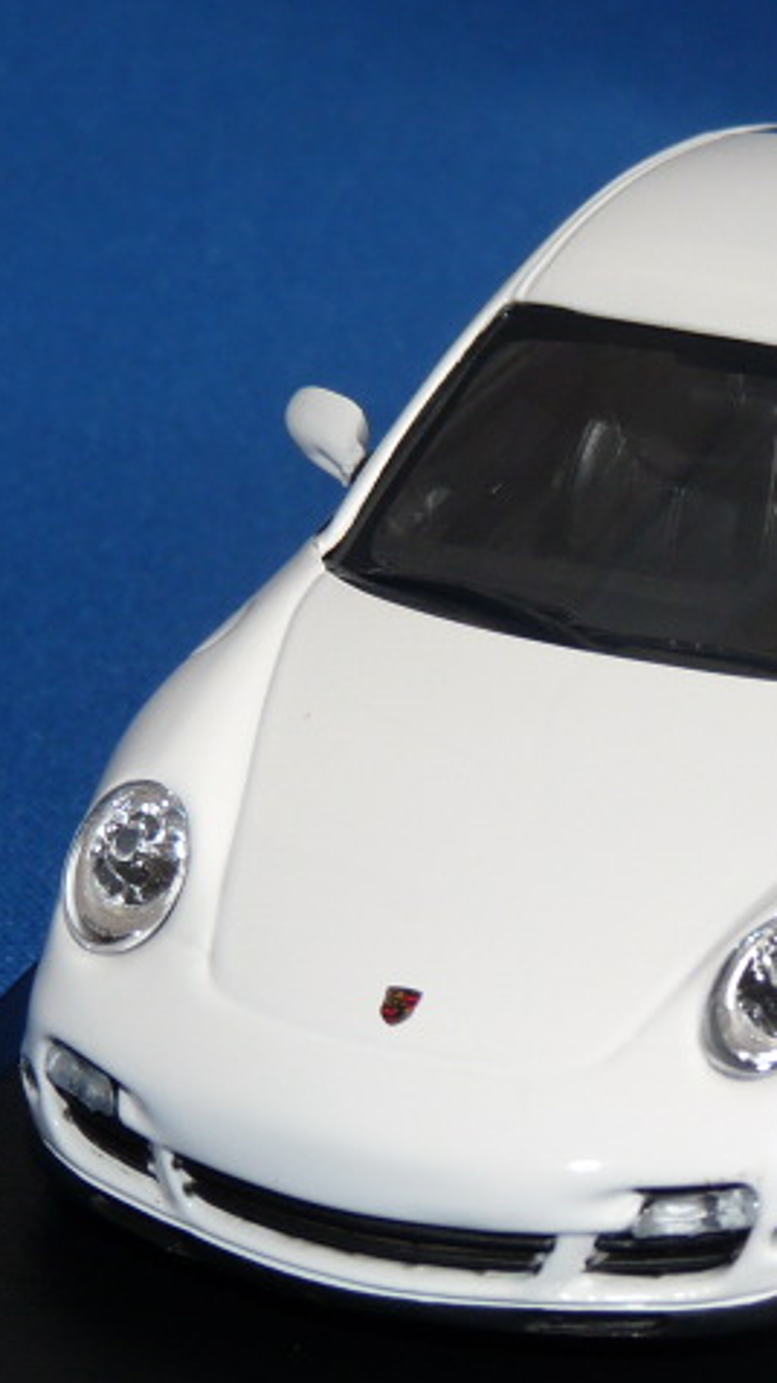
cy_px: 690
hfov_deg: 6.5
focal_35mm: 187
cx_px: 725
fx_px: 6855
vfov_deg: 11.5
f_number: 4
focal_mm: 12.8
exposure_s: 1/40
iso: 100
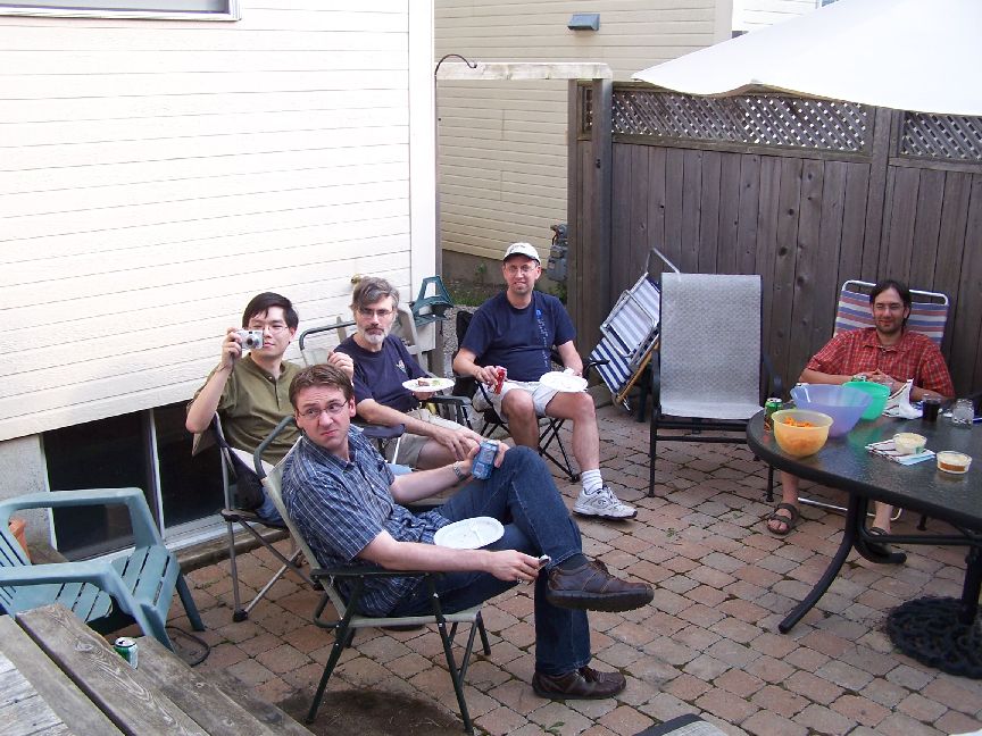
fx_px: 1078
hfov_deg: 49.0
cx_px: 491
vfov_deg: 37.7
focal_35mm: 38
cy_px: 368
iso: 80
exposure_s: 1/80
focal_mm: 6.3
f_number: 2.8
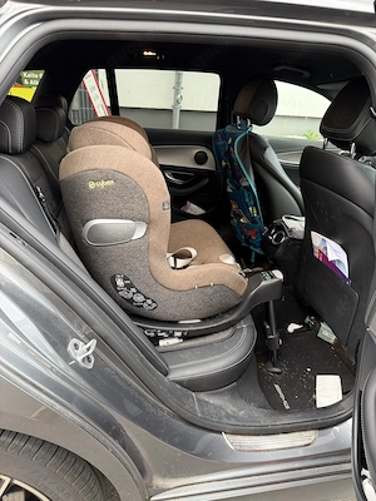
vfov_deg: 71.6
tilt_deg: -30.1
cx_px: 188
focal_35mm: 24
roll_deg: -5.1
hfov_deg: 56.8
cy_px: 250
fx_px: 348
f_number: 1.78
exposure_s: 1/70
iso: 200
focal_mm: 6.76
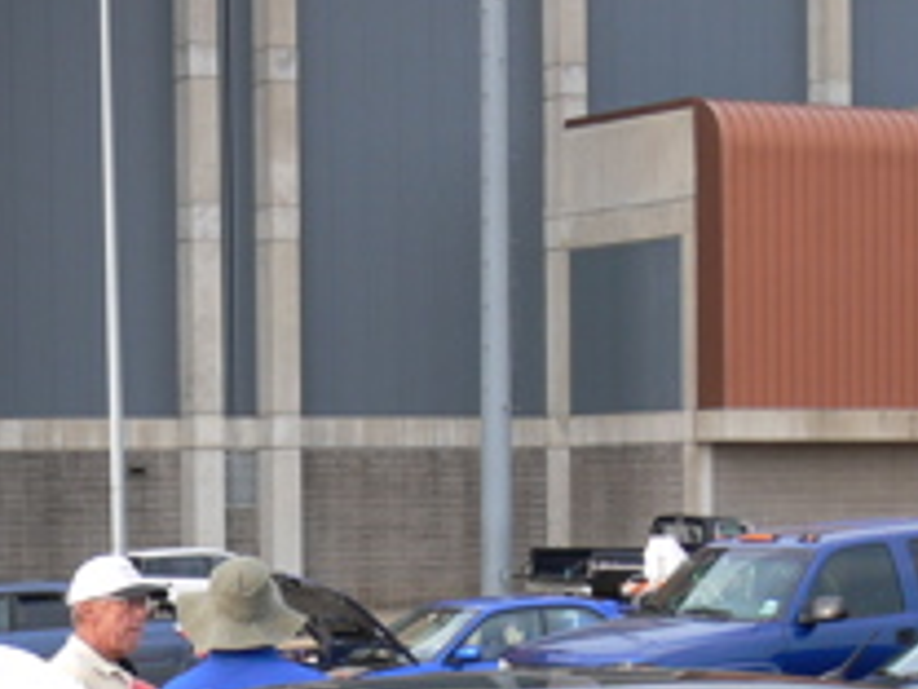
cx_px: 207
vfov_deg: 11.3
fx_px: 3421
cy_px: 835
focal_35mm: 129
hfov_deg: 15.2
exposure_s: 1/125
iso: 80
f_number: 4.5
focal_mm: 8.9
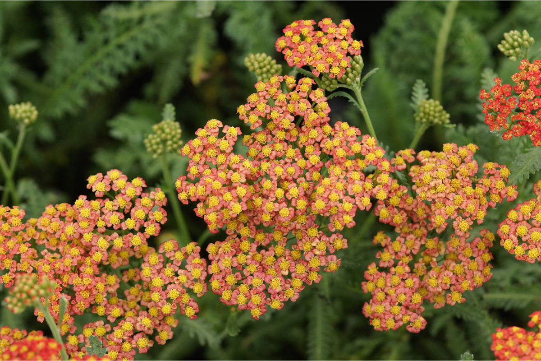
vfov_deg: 9.1
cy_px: 180
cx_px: 270
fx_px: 2254
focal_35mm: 150
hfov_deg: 13.7
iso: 1250
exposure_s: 1/160
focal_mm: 100
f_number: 4.5
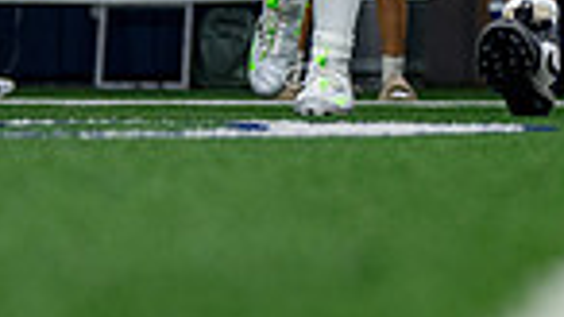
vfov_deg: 3.5
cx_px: 773
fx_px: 5113
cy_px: -533
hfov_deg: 6.3
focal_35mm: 342
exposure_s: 1/500
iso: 1000
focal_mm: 70
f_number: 2.8
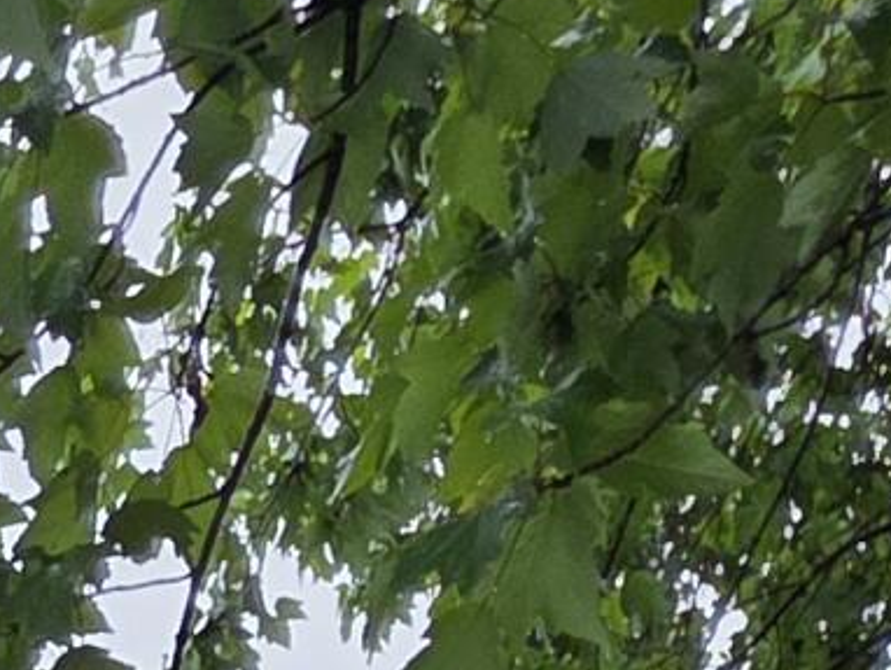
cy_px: 2215
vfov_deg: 9.7
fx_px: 2627
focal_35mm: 102
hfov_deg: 15.1
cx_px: -968
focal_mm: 2.2
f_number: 1.9
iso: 40
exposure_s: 1/372
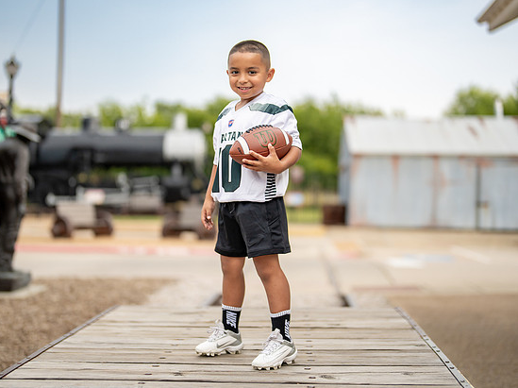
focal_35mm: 60
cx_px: 249
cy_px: 183
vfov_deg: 24.4
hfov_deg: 32.2
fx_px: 897
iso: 400
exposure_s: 1/1250
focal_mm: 50
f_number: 1.2
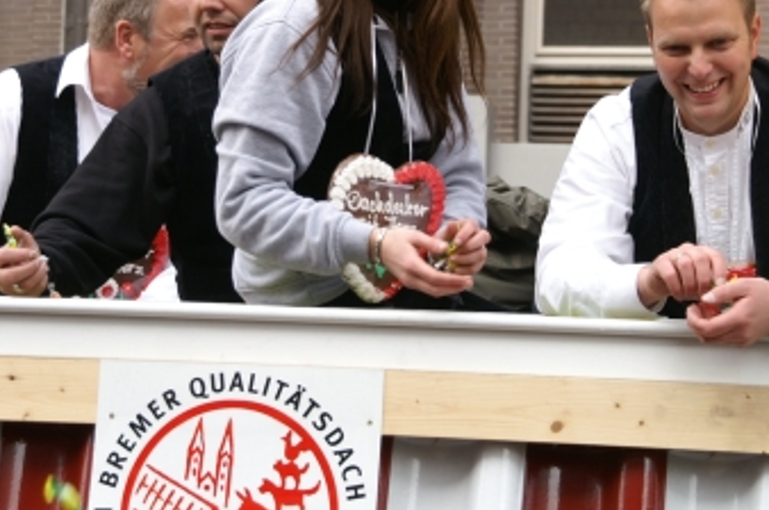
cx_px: 398
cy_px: 52
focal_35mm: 142
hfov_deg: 14.5
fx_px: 3028
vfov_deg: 9.6
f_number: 5.6
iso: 200
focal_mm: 50
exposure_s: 1/200
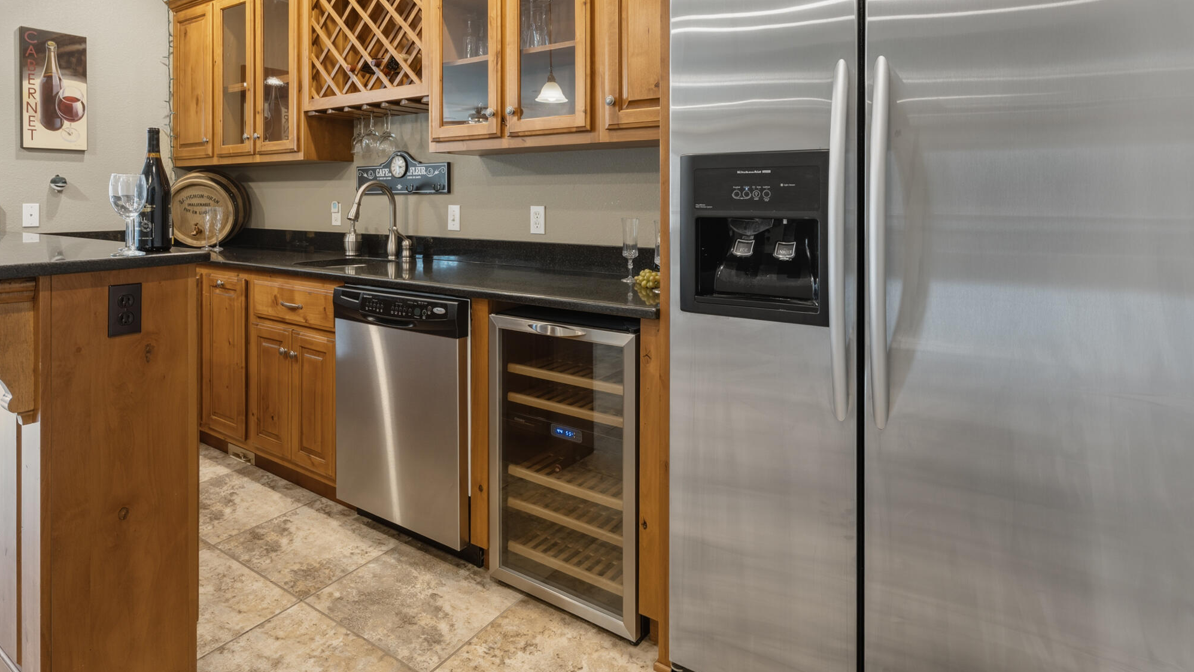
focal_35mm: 21
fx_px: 665
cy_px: 201
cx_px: 493
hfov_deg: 83.1
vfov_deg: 52.1
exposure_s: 1/60
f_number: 8
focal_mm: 16
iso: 160
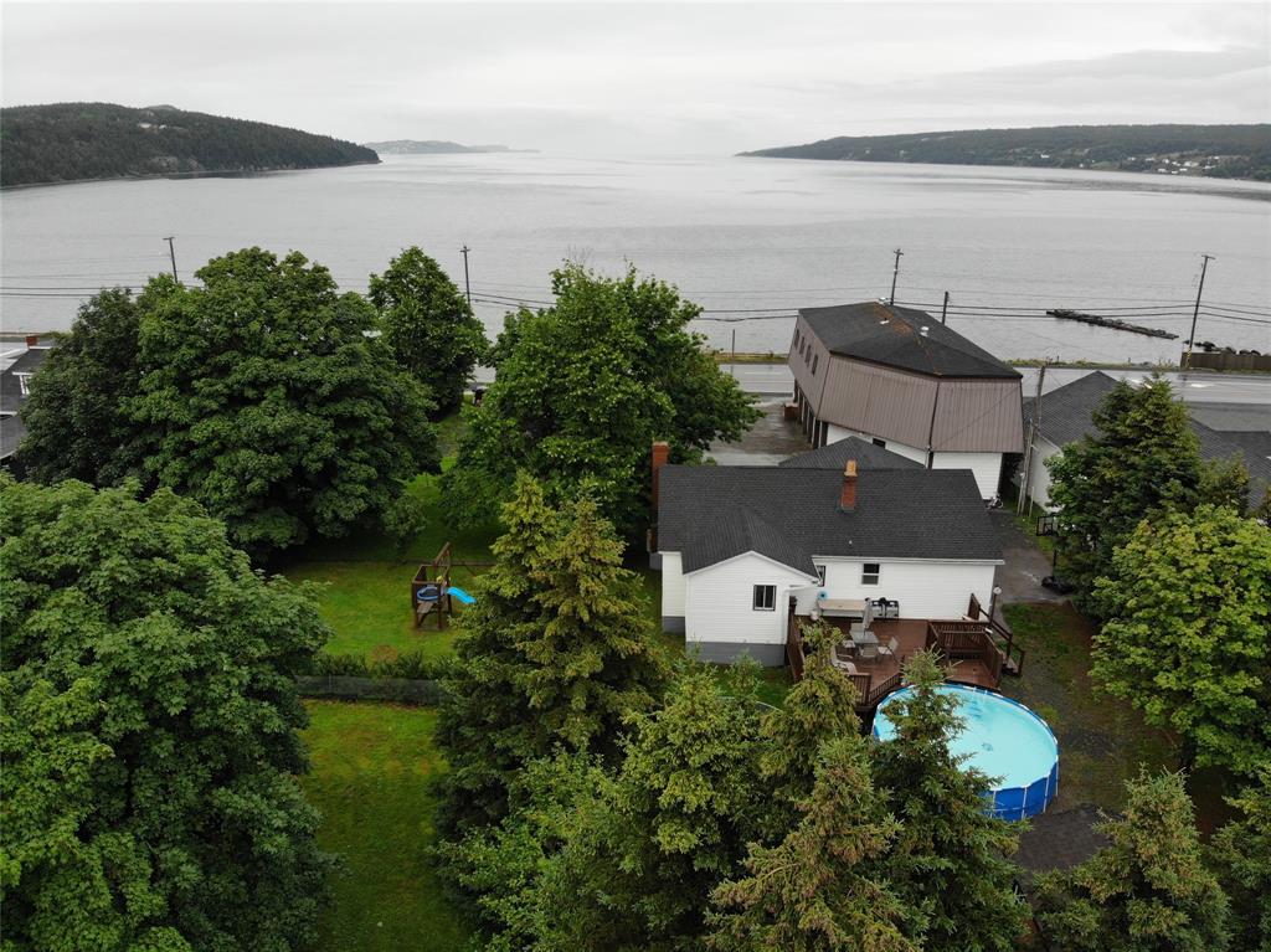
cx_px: 636
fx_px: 881
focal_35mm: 24
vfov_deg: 56.8
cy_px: 476
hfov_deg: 71.6
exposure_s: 1/403
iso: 100
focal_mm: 4.5
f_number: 2.8
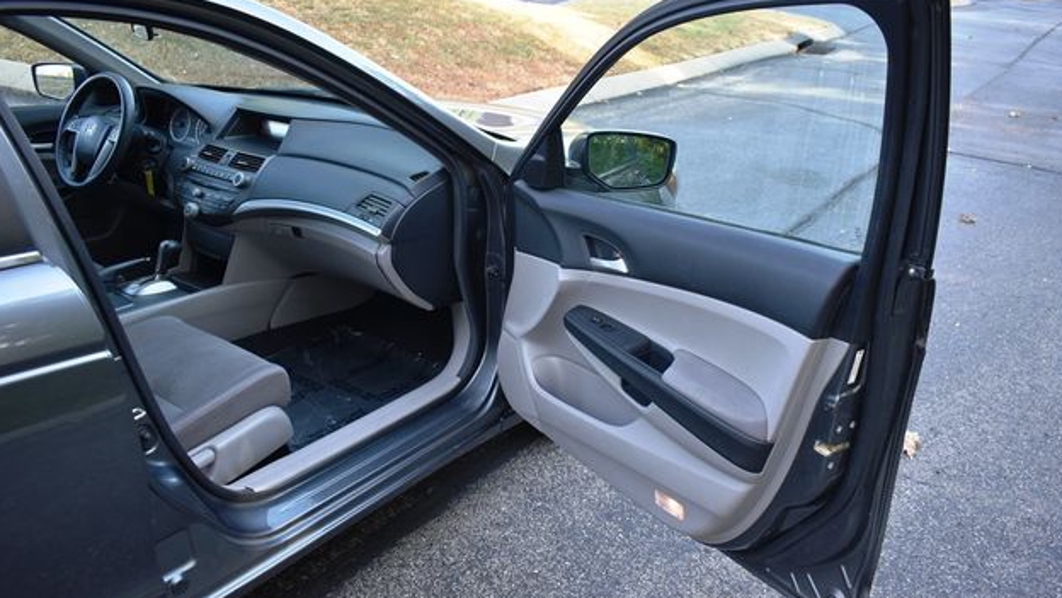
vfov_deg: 40.2
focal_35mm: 29
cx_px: 541
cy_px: 277
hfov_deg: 66.1
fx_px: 817
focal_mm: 18
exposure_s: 1/250
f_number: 4
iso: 400
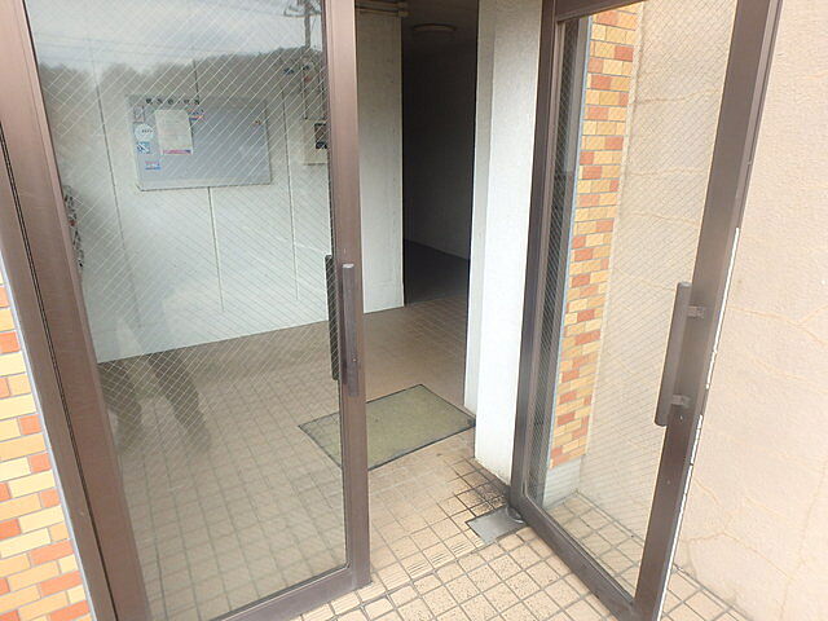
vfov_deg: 63.4
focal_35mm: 21
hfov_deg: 79.0
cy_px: 310
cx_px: 414
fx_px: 502
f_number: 3.5
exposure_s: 1/160
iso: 125
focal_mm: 3.7
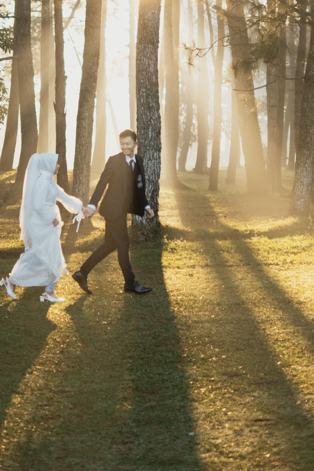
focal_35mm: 85
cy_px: 26
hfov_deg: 16.1
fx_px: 1111
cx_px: 149
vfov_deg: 23.1
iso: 125
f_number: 1.4
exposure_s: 1/640
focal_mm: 35
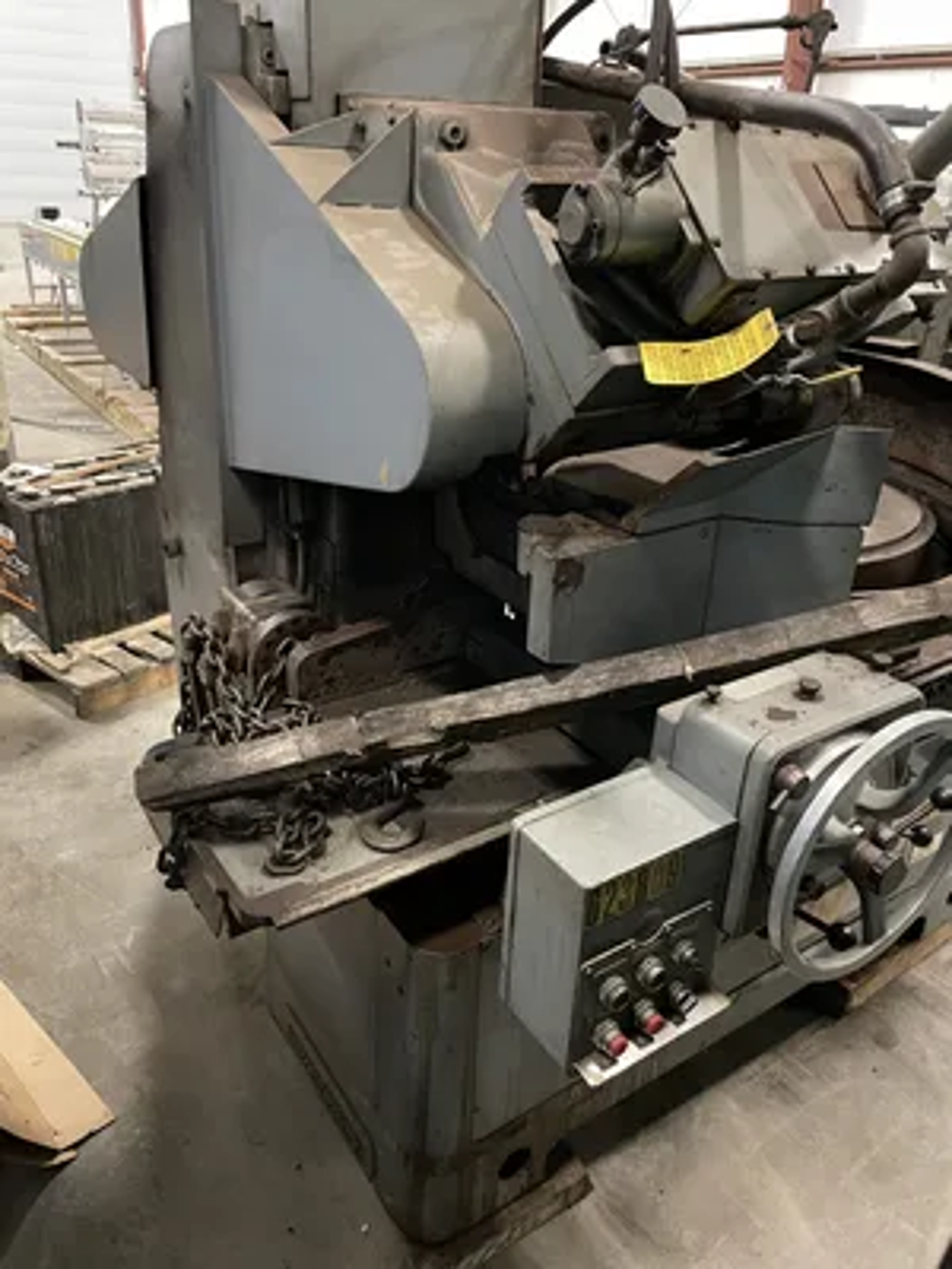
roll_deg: -2.8
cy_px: 634
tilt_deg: -25.0
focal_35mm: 26
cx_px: 476
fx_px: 953
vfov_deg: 67.3
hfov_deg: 53.1
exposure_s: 1/30
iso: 800
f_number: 1.6
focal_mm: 4.2
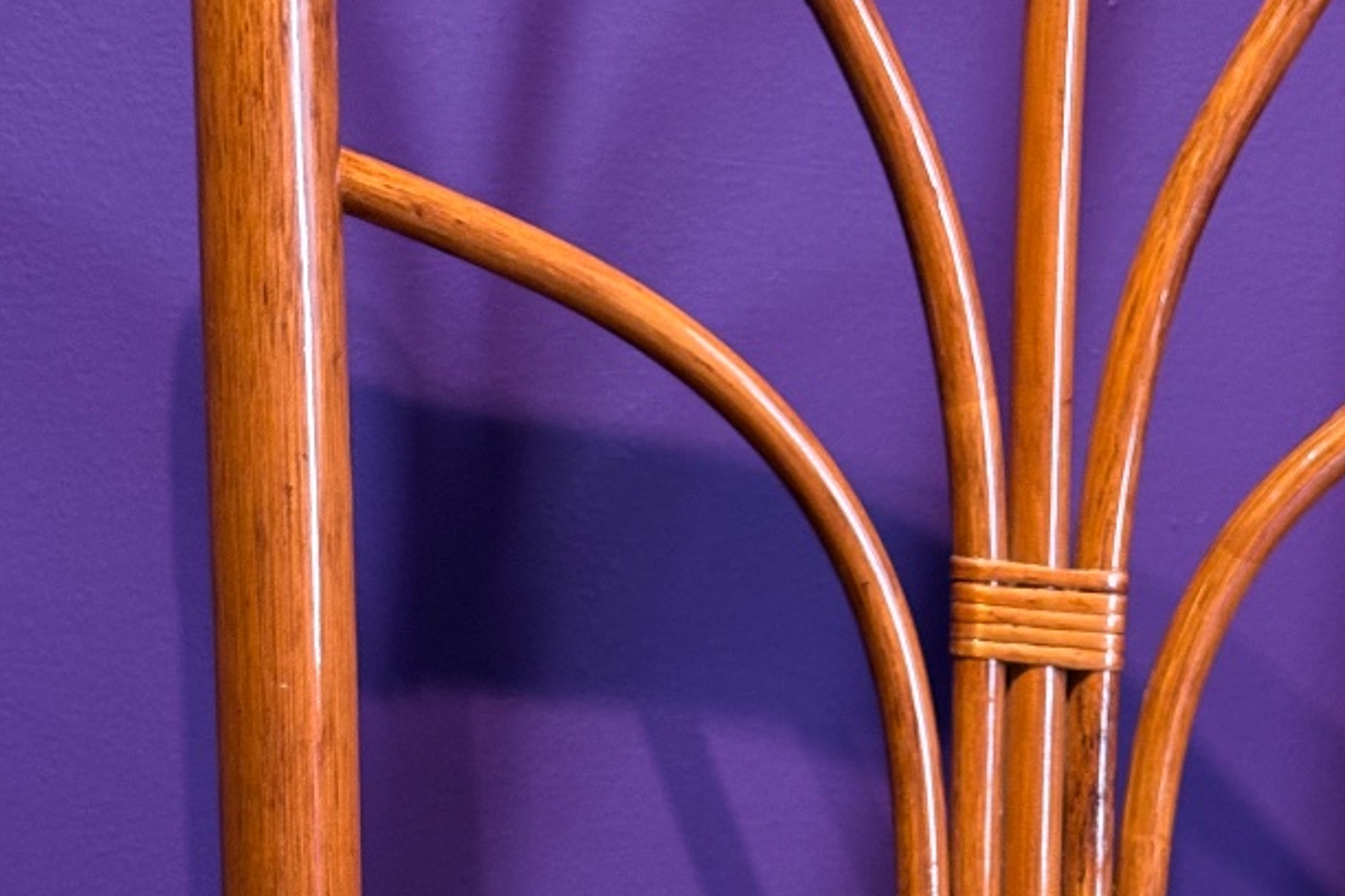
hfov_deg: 19.2
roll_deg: -4.0
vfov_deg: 12.3
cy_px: 1307
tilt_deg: -21.7
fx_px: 3960
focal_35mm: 106
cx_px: 932
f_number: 1.6
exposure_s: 1/60
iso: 80
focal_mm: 5.96
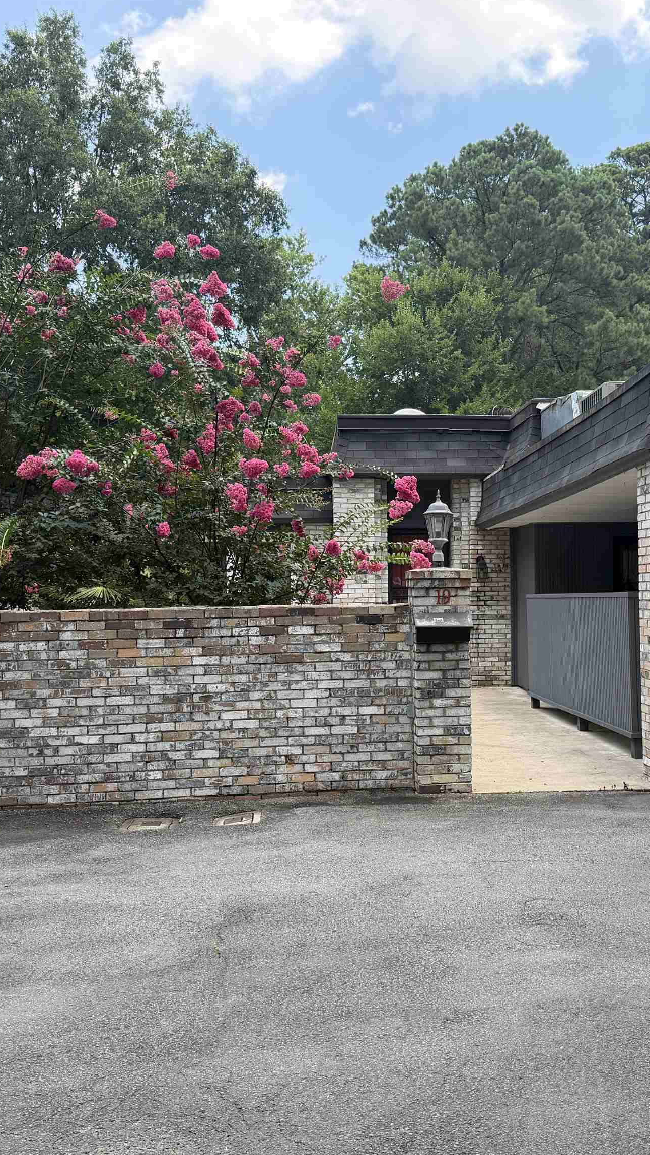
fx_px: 1072
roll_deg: +0.6
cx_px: 404
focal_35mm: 35
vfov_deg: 56.6
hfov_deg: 33.6
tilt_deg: +0.6
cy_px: 577
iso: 100
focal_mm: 6.76
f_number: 1.78
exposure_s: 1/1005
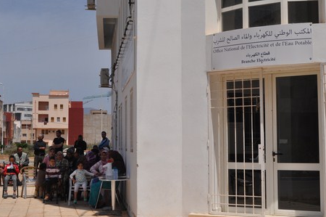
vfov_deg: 21.2
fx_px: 579
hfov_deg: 31.4
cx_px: 142
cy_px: 90
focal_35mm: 64
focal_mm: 30
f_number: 13
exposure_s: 1/640
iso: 200
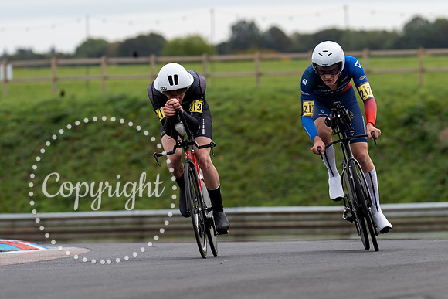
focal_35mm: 353
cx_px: 278
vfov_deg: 3.9
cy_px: 194
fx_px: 4398
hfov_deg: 5.8
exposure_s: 1/1000
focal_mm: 178
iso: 125
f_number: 3.5
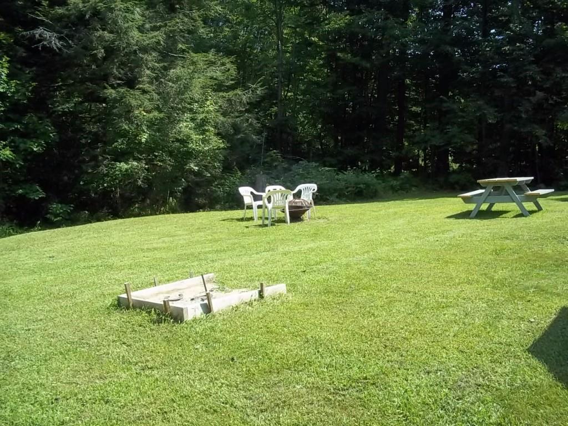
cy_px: 213
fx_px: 591
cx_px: 284
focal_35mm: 36
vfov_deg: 39.7
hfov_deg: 51.4
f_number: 3.1
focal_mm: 6.5
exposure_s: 1/500
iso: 80
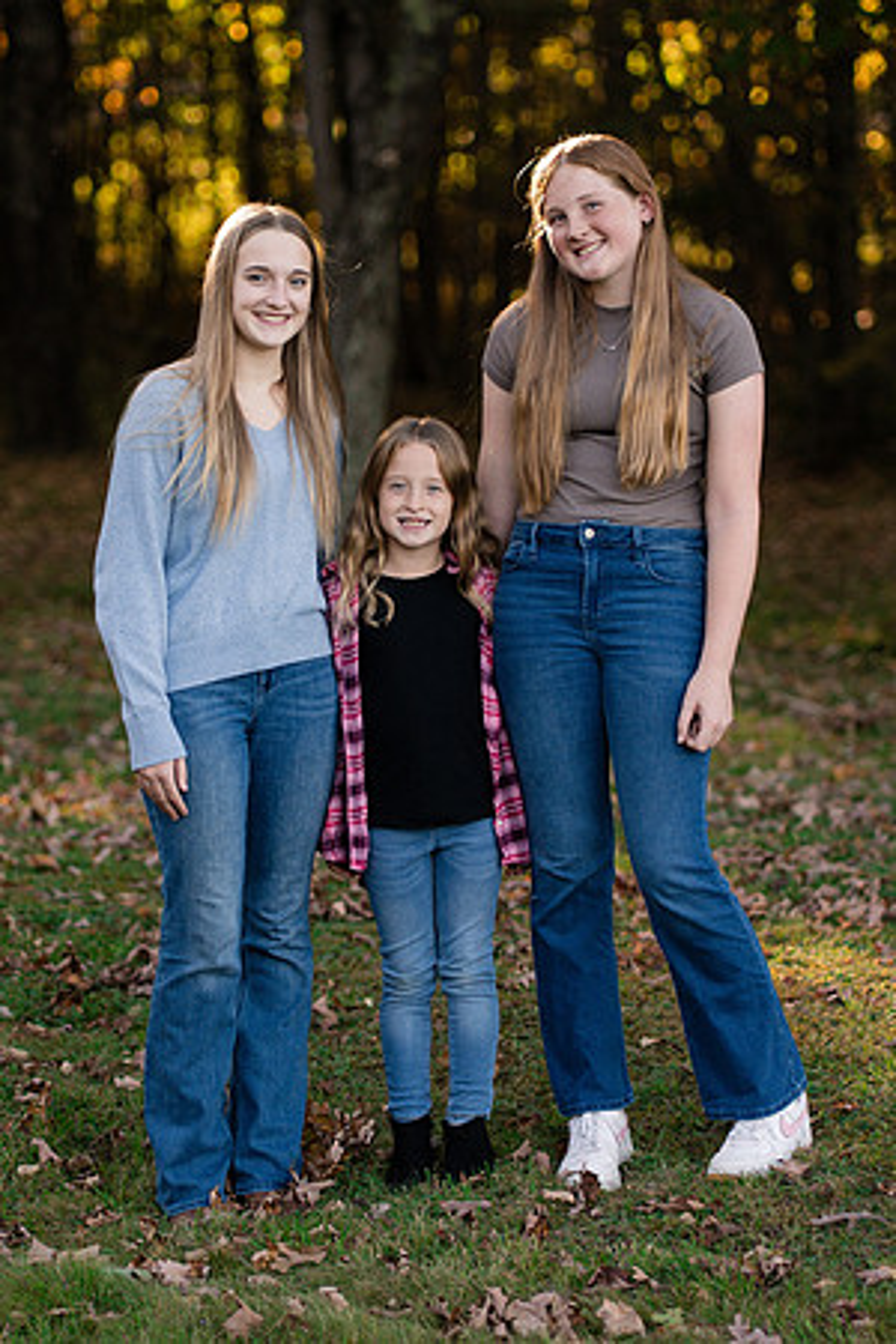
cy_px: 745
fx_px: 5274
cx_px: 388
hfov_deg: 9.7
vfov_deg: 14.5
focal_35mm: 141
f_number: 2.2
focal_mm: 85
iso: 320
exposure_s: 1/1000
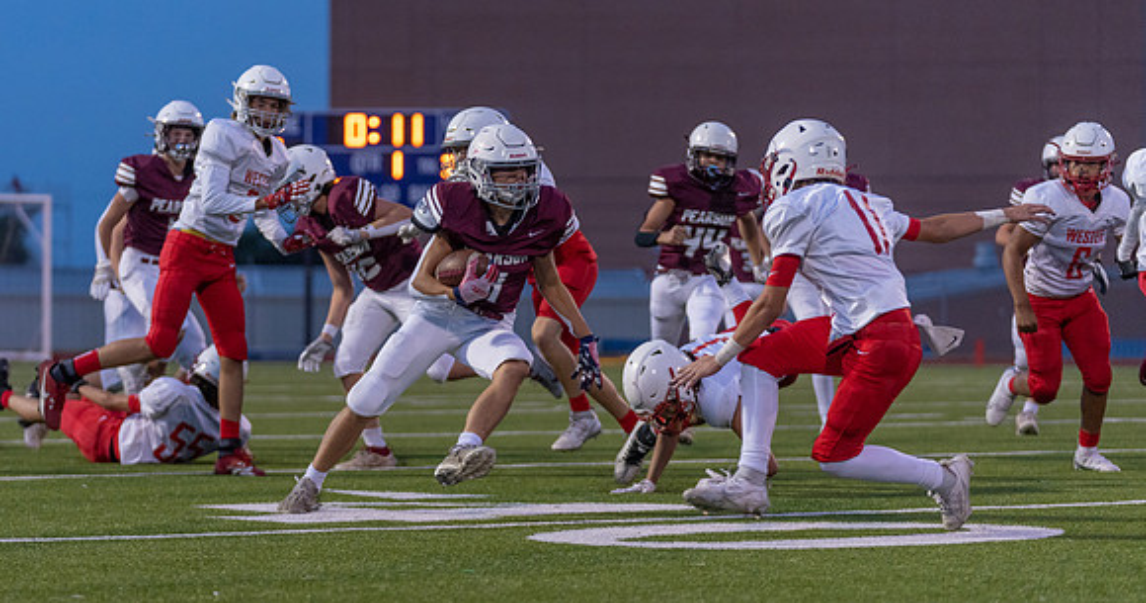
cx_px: 470
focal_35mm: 151
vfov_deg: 7.6
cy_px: 324
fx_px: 4515
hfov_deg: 14.5
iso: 2500
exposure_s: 1/1250
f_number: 2.8
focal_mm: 119
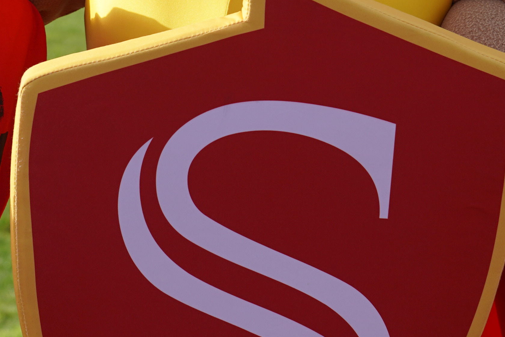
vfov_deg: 7.7
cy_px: 41
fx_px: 2497
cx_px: 171
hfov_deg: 11.5
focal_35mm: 178
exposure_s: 1/320
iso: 100
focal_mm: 50
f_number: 4.5
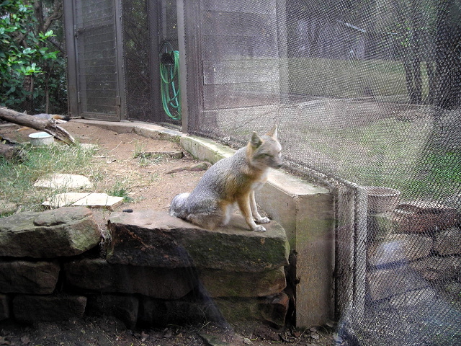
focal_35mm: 38
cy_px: 173
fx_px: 506
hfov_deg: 49.0
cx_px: 230
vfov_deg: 37.7
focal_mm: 6.3
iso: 93
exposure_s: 1/29.8
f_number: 3.2
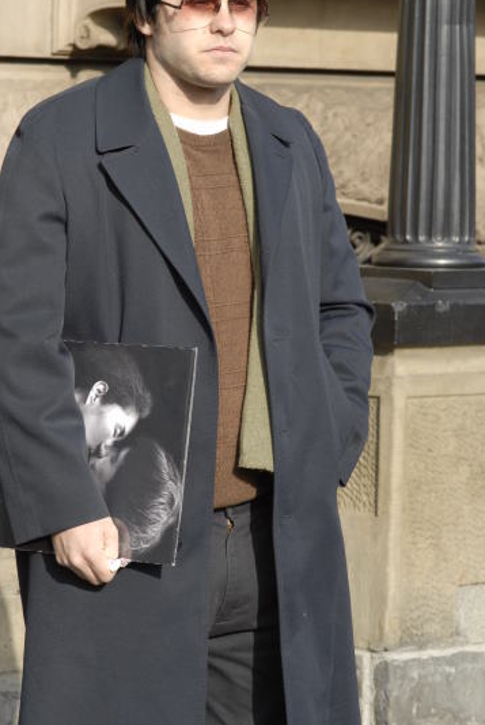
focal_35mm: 161
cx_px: 196
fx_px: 3235
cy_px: 331
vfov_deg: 12.8
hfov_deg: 8.6
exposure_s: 1/125
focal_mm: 85
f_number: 8
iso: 200
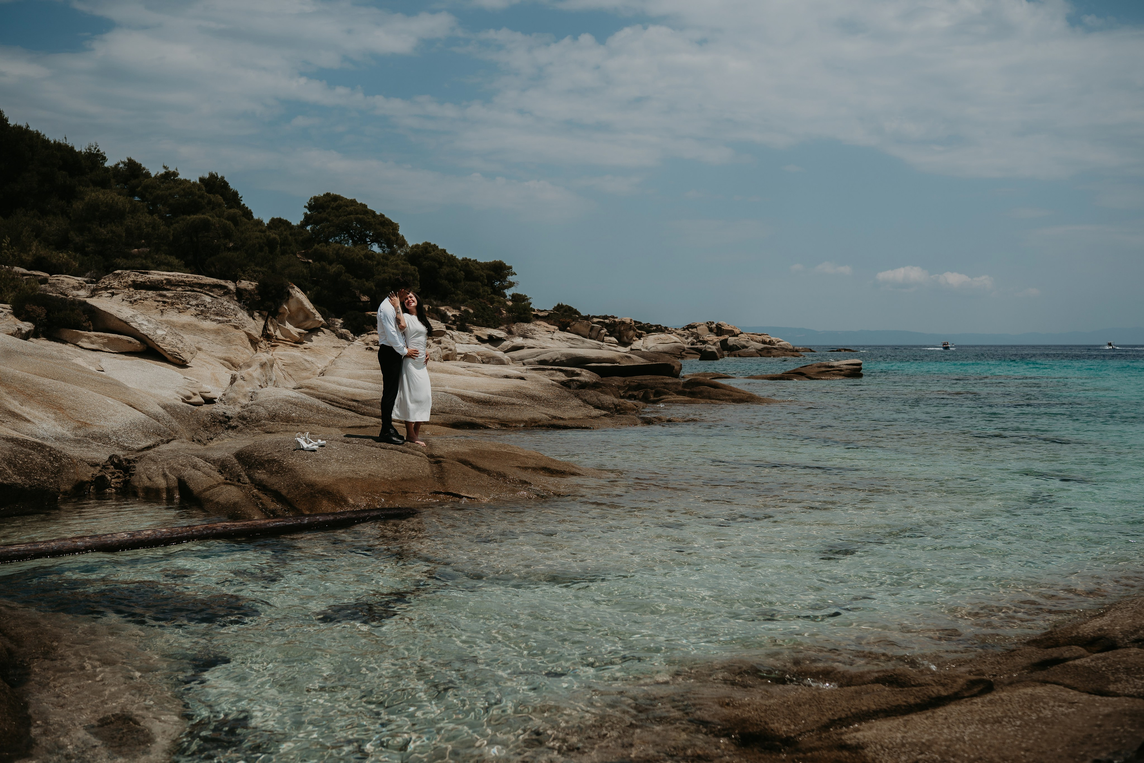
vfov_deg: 37.9
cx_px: 572
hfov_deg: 54.4
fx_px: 1112
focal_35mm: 35
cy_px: 382
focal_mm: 35
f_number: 2.8
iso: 100
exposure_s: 1/4000
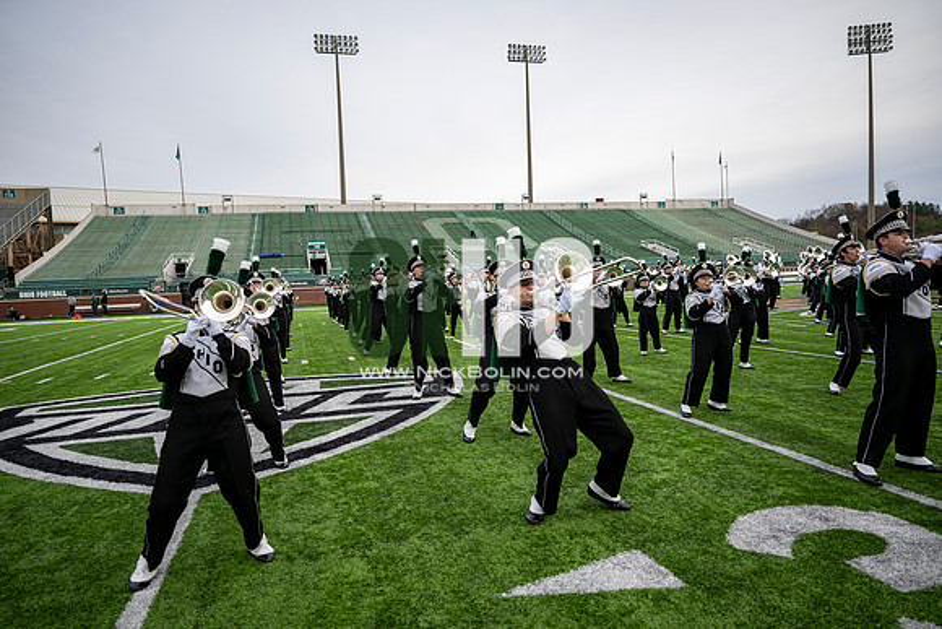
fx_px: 628
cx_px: 471
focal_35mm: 24
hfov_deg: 73.7
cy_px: 314
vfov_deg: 53.2
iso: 200
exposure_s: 1/500
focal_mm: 24
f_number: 2.8
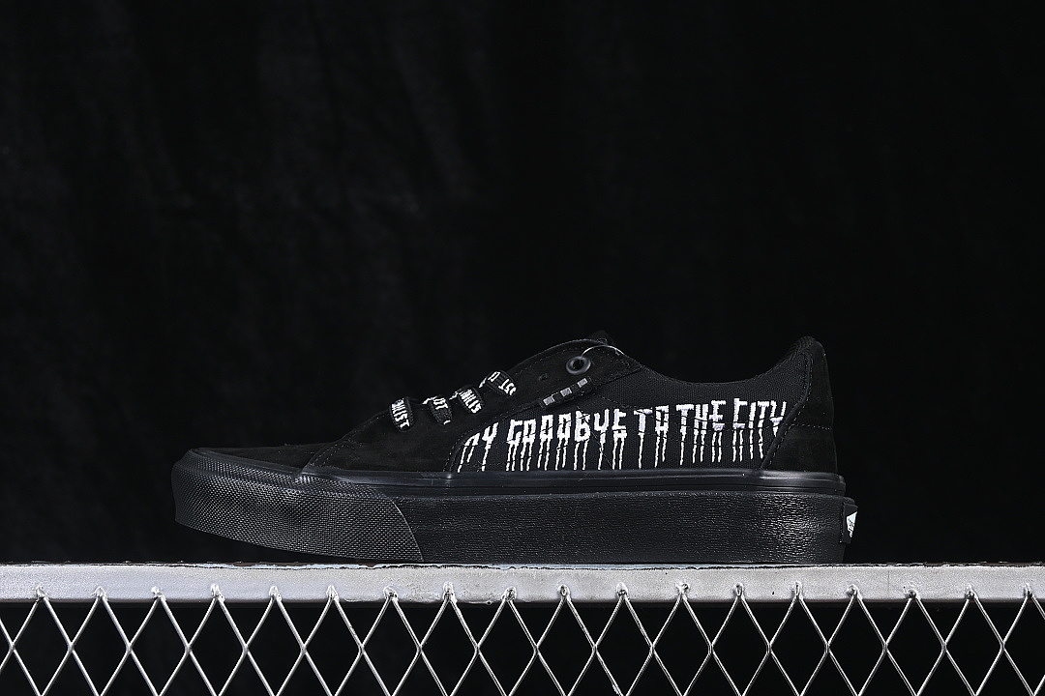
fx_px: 2177
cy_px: 348
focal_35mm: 75
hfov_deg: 27.0
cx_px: 522
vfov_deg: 18.2
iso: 160
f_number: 6.3
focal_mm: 50
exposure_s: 1/60
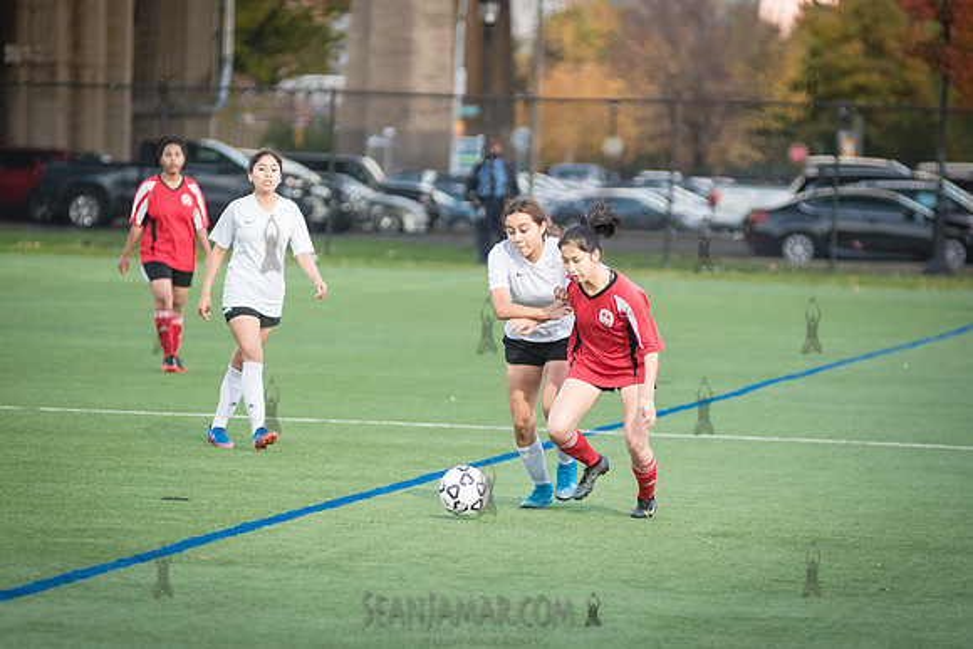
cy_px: 335
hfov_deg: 7.7
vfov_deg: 5.1
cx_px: 550
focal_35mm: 267
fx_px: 7225
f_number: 4
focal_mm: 200
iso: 2000
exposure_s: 1/400
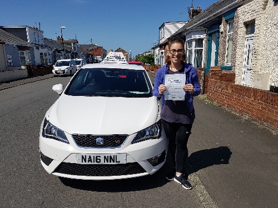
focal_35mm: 26
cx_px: 139
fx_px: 209
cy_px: 104
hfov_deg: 67.3
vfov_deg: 53.1
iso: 50
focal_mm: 4.2
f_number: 1.7
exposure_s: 1/4784
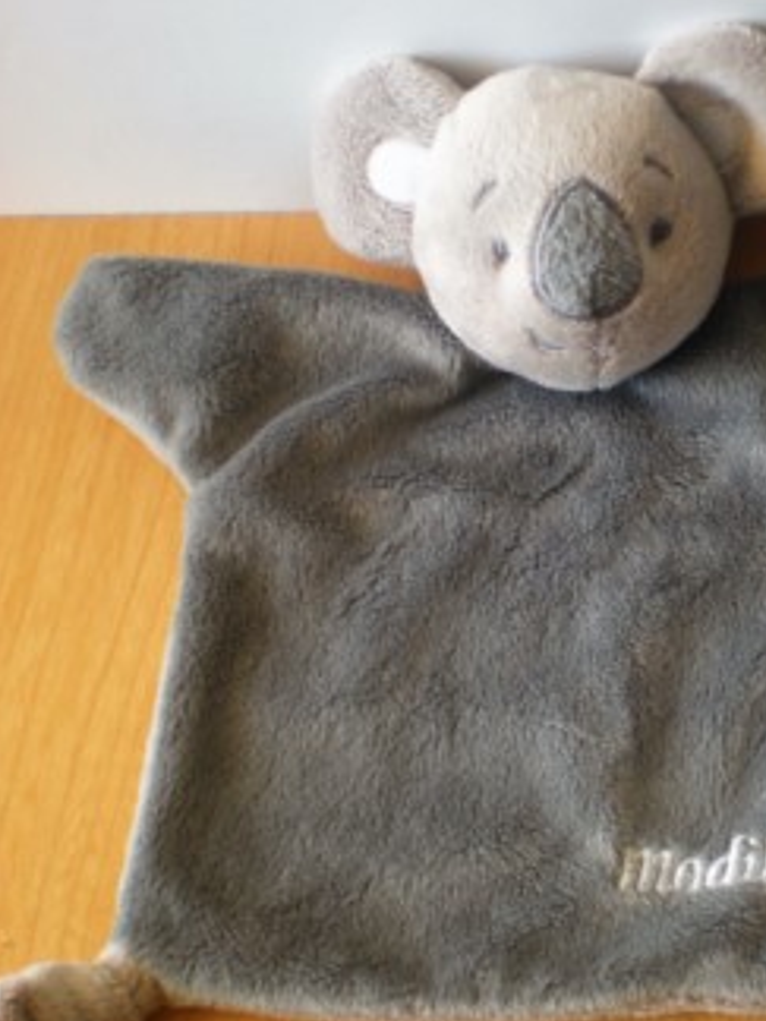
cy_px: 564
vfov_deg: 31.7
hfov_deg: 23.7
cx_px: 602
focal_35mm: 61
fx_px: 1800
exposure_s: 1/24
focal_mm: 6.3
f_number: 3.1
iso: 64
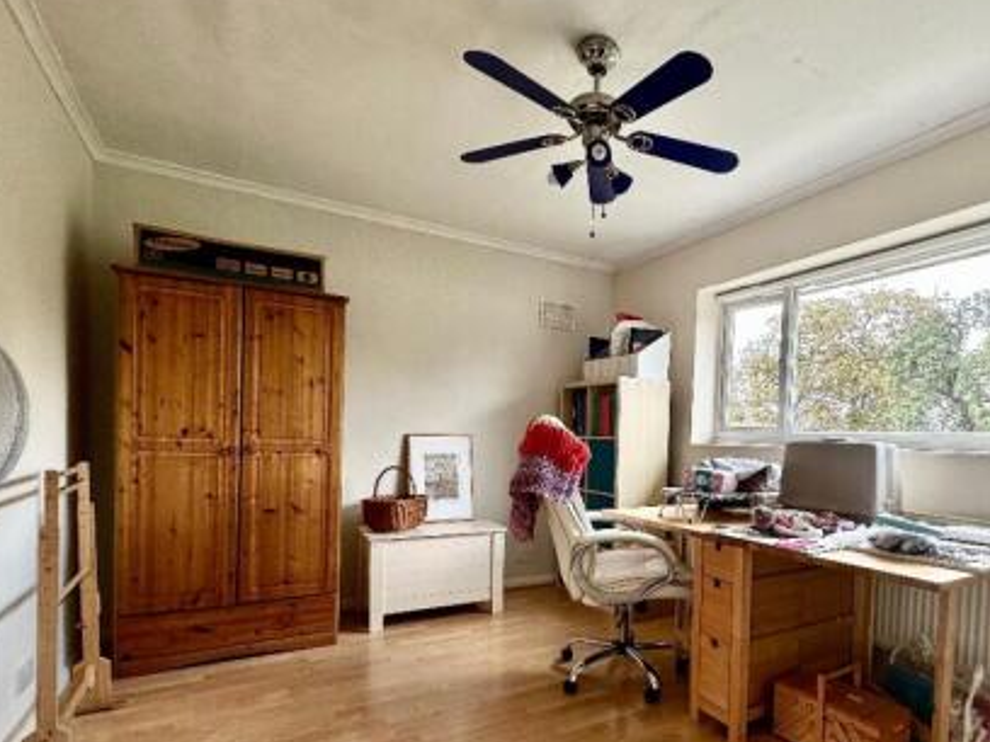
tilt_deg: -2.3
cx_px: 613
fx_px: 572
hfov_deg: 80.4
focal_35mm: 20
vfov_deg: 65.1
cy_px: 457
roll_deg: -2.1
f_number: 2.2
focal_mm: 2.22
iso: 50
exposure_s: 1/99
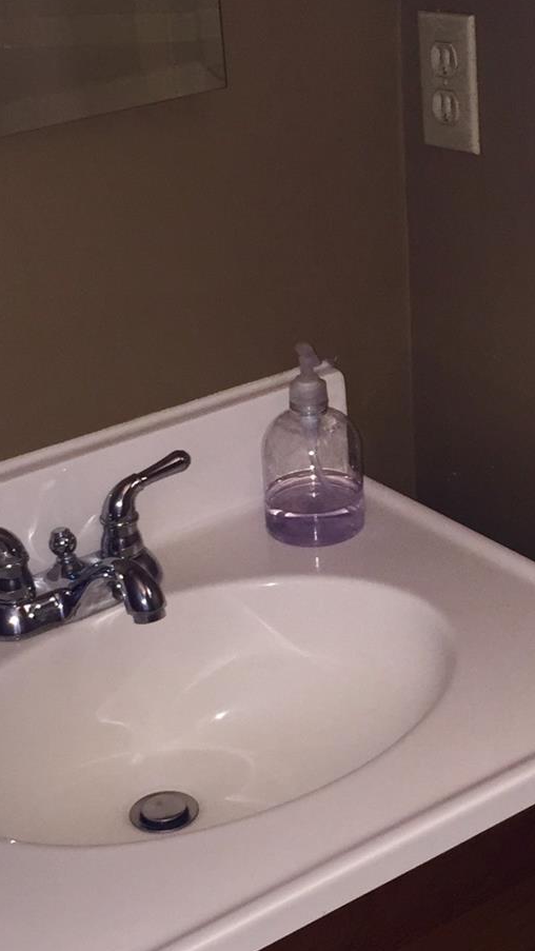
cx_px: 315
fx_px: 1765
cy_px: 507
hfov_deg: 17.2
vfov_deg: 30.1
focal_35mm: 70
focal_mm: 4.15
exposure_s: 1/30
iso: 64
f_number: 2.2
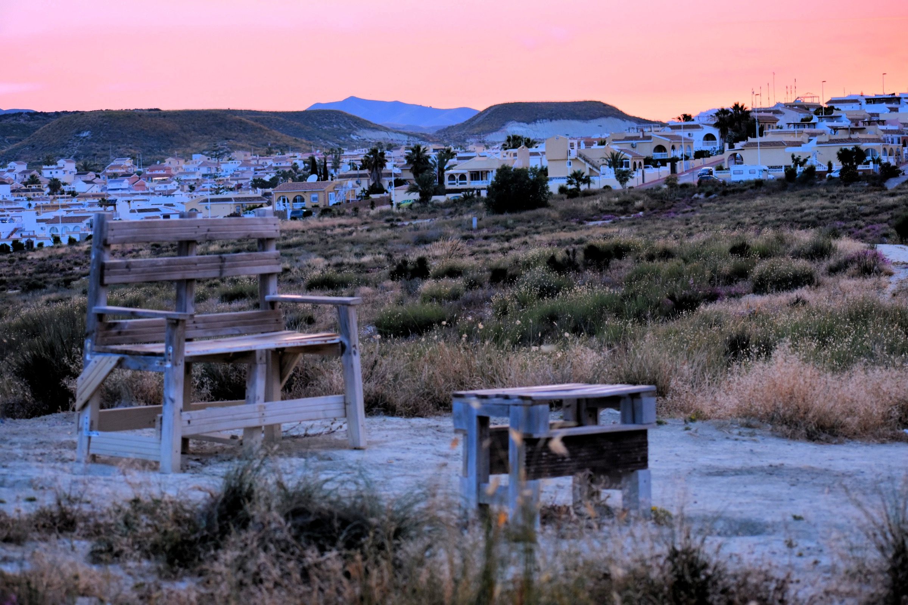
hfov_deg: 19.5
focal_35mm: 105
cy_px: 302
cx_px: 454
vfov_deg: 13.0
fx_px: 2648
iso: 560
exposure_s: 1/125
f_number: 5.6
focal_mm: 70
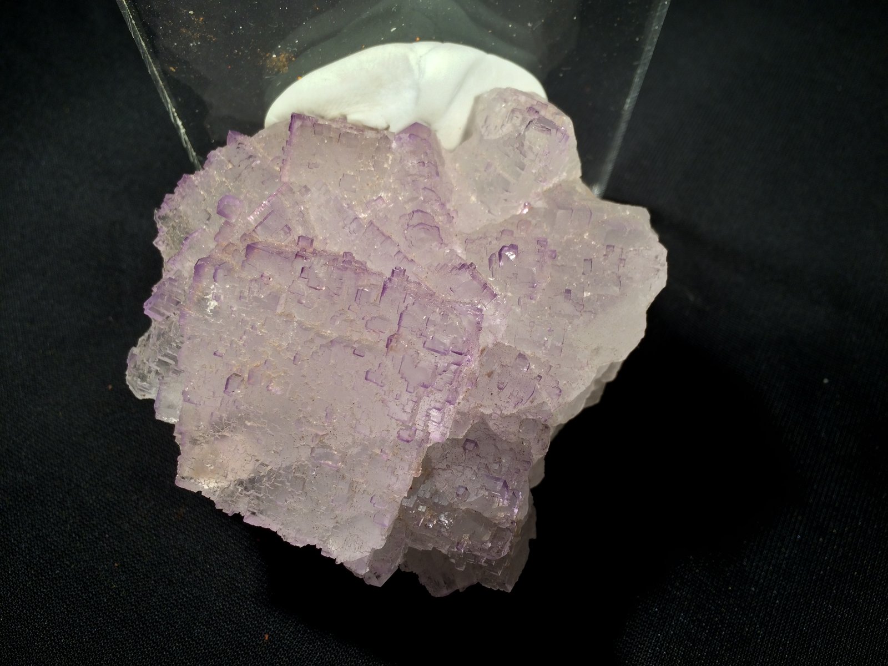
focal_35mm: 29
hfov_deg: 61.7
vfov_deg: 48.2
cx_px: 444
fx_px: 744
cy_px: 333
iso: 32
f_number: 2.2
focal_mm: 4.15
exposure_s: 1/127
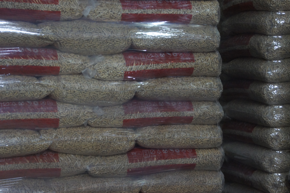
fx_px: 700
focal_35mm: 87
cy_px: 96
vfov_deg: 15.7
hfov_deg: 23.4
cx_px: 145
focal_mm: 58
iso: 1600
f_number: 5.6
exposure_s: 1/13
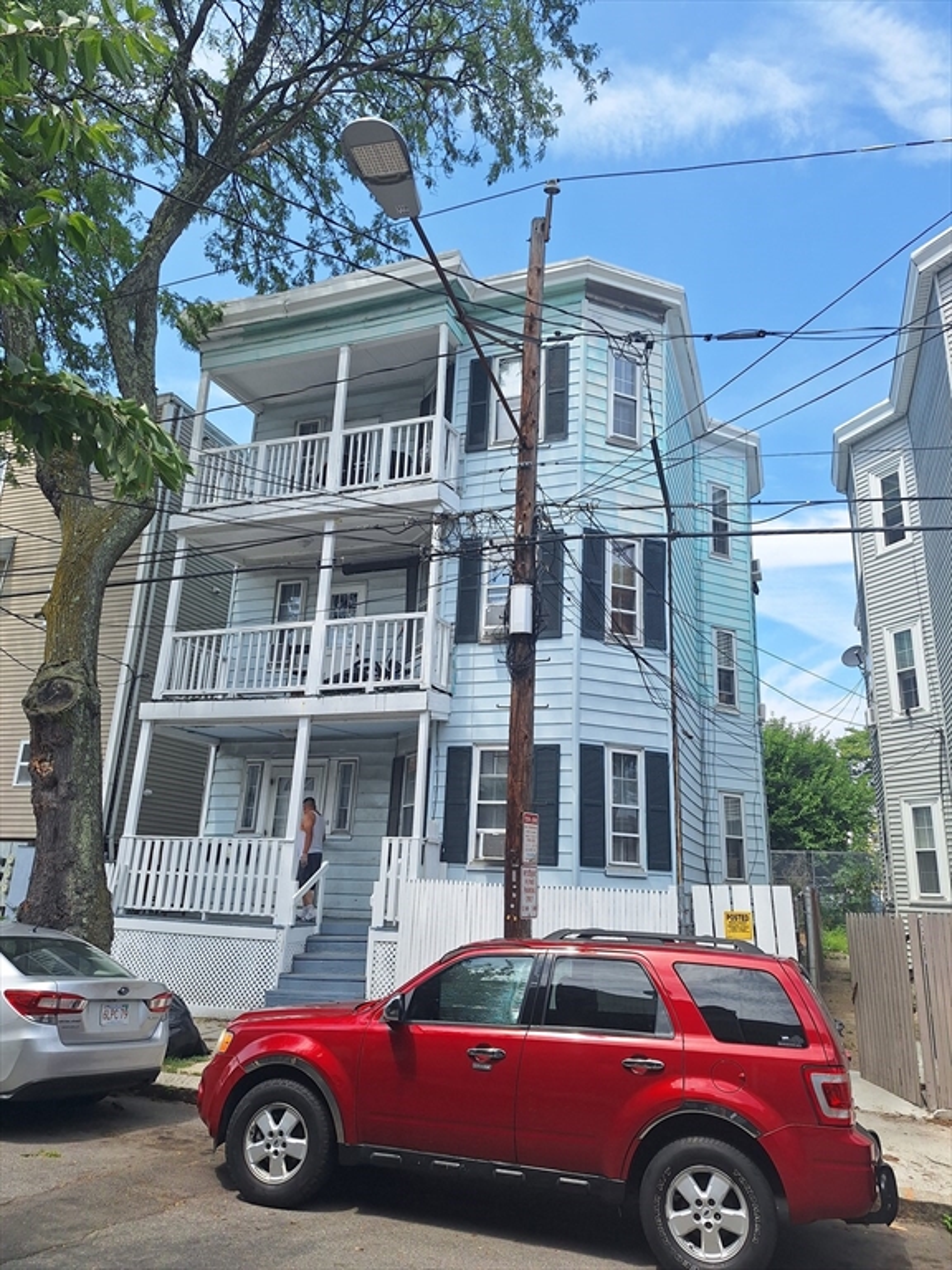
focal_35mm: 23
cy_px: 635
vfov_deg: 73.9
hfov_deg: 58.9
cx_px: 476
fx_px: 843
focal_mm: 5.54
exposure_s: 1/1957
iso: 40
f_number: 1.8
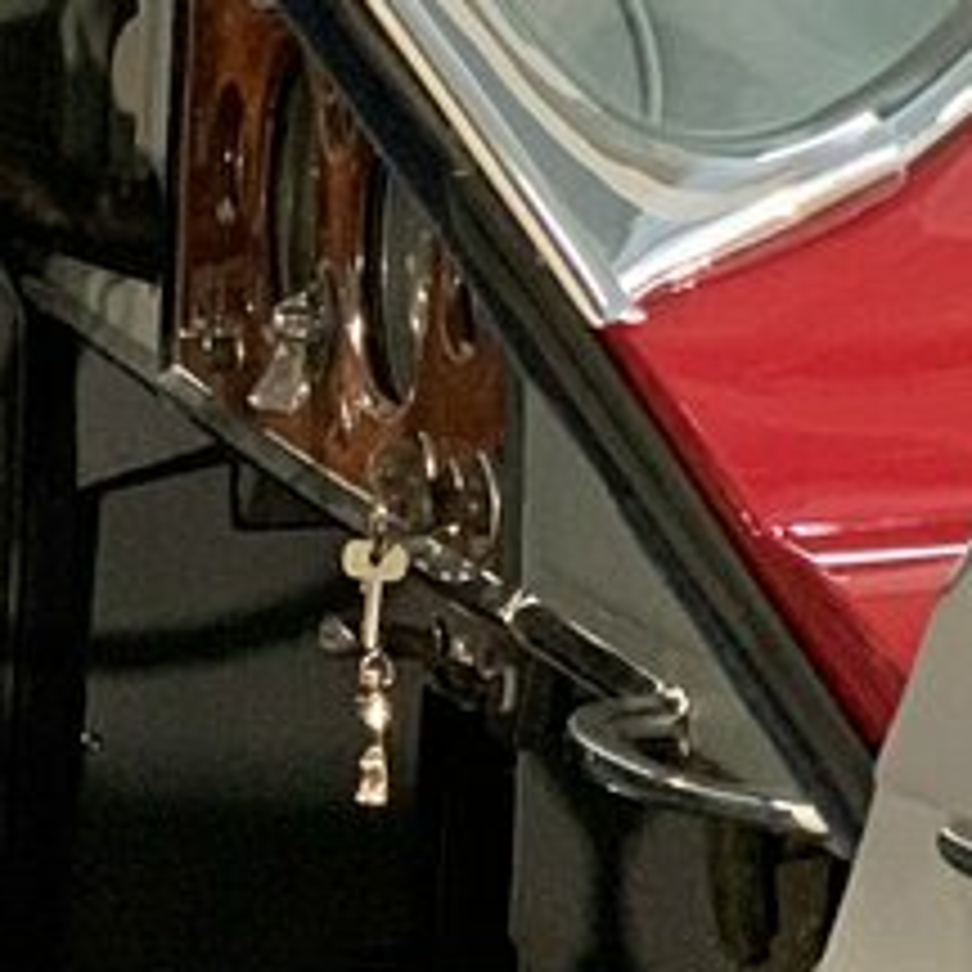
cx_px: -1548
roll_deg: +1.0
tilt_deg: -10.8
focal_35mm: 255
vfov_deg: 6.9
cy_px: 729
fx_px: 8101
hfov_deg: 6.5
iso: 320
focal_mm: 6
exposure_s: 1/33
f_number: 2.4
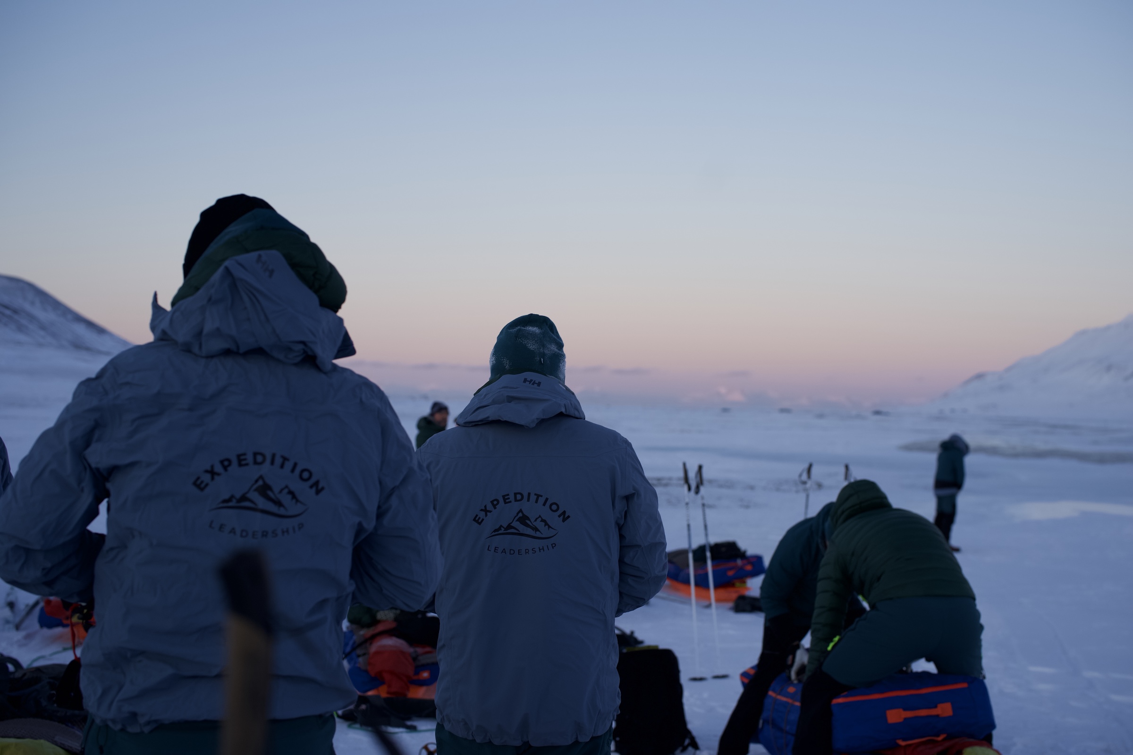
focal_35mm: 50
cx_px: 566
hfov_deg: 39.6
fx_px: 1573
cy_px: 378
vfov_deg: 27.0
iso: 500
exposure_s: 1/800
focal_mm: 50
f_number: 3.2
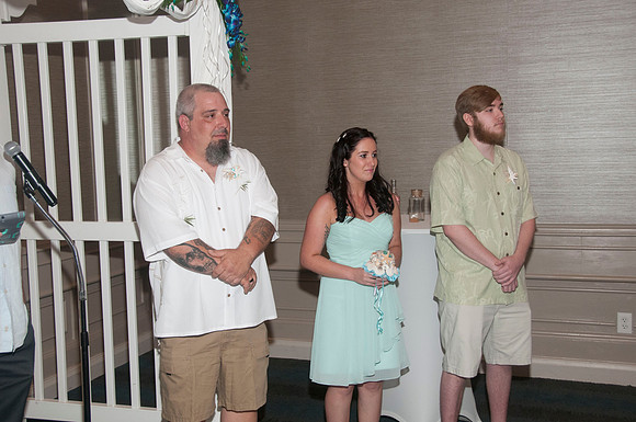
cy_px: 211
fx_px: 767
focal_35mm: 44
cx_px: 318
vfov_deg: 30.8
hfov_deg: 45.0
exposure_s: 1/125
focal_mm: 29
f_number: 5.6
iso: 800
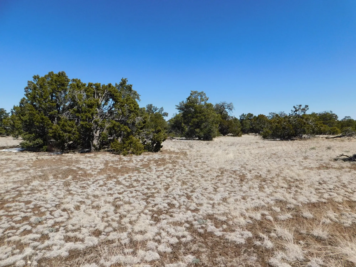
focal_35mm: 23
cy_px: 134
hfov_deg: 73.9
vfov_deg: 58.9
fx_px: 237
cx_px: 178
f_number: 6
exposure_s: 1/640
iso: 125
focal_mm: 4
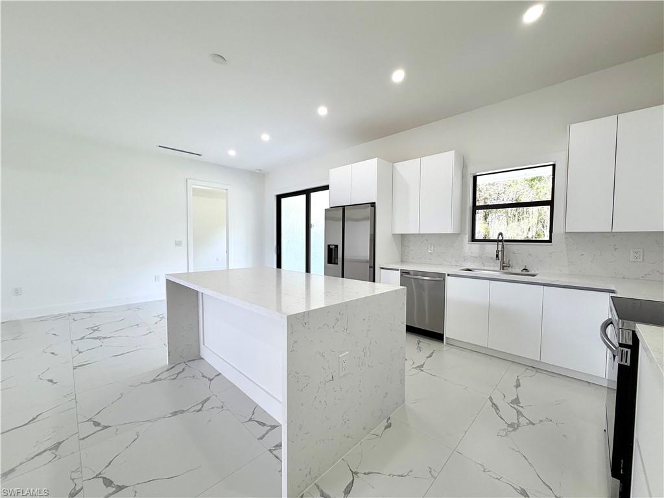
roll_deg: +0.1
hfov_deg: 102.1
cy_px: 249
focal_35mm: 14
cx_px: 332
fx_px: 269
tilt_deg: -3.3
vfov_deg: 85.7
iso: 100
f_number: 2.2
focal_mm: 2.22
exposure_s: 1/120
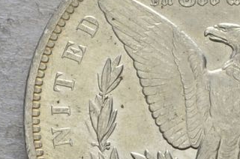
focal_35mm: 315
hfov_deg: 6.5
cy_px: 296
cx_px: 257
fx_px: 2096
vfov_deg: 4.3
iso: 400
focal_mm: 42
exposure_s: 1/250
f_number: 14
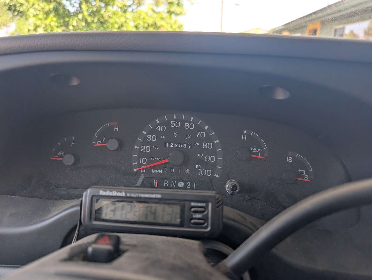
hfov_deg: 71.5
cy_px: 140
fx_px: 258
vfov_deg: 56.9
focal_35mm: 24
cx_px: 186
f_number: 1.68
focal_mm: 6.9
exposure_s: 1/171
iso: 45
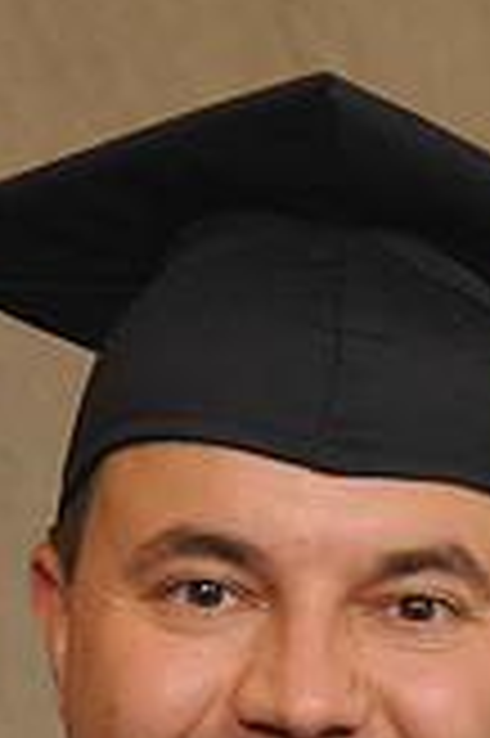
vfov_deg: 5.6
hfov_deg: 3.7
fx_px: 7570
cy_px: 693
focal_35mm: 370
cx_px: 299
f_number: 6.3
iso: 200
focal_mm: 90
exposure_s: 1/60
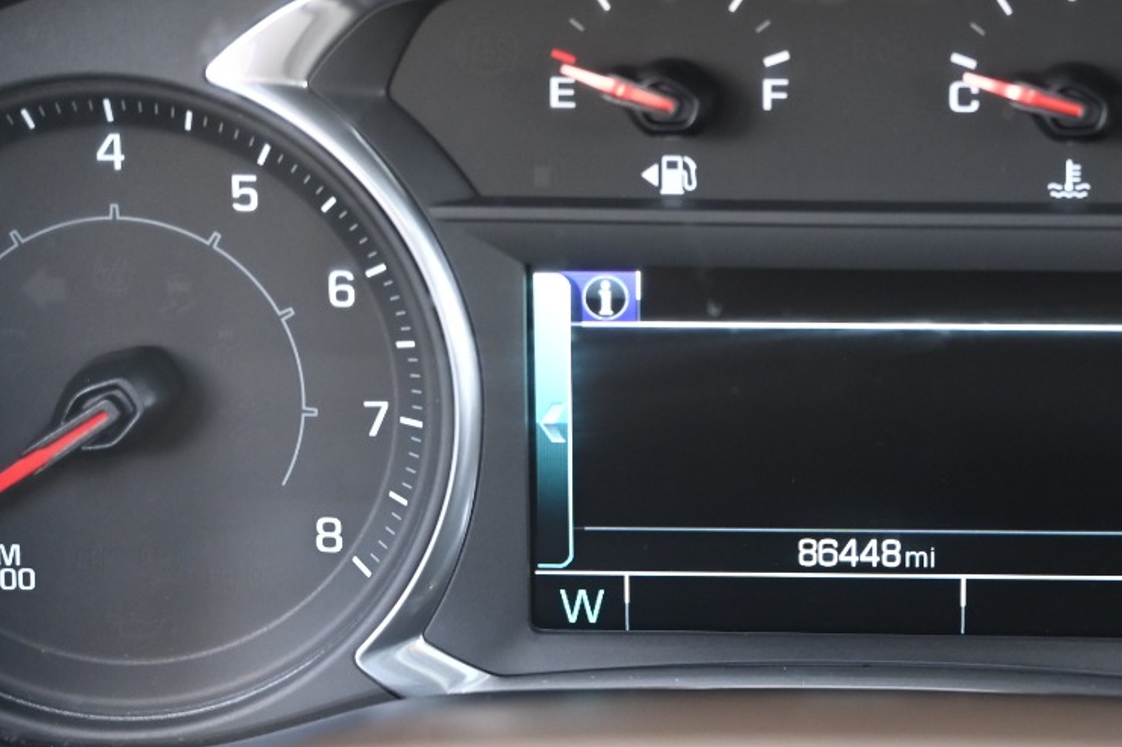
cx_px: 874
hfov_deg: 19.7
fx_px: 3208
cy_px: 271
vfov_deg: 13.3
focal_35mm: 103
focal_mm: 47
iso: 1600
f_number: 4
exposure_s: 1/125
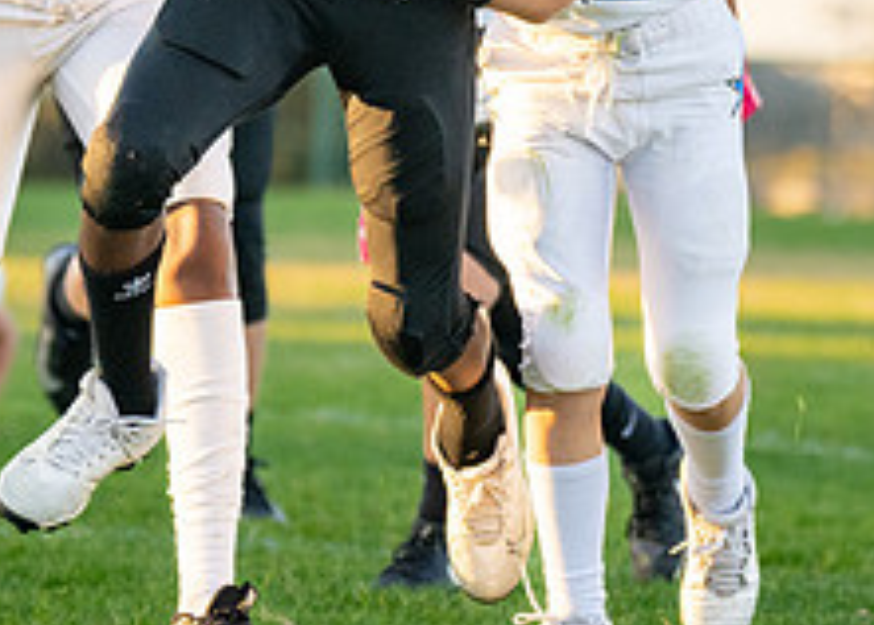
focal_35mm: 462
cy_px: -6
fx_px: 11471
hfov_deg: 4.4
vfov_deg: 3.1
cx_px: 474
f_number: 2.8
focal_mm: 112
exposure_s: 1/1600
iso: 640
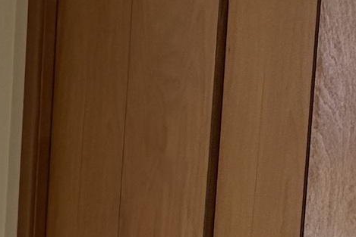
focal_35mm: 177
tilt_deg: -11.8
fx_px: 1751
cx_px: -225
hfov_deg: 11.0
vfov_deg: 7.4
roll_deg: -0.6
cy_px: 507
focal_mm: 5.96
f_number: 1.6
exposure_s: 1/60
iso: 160
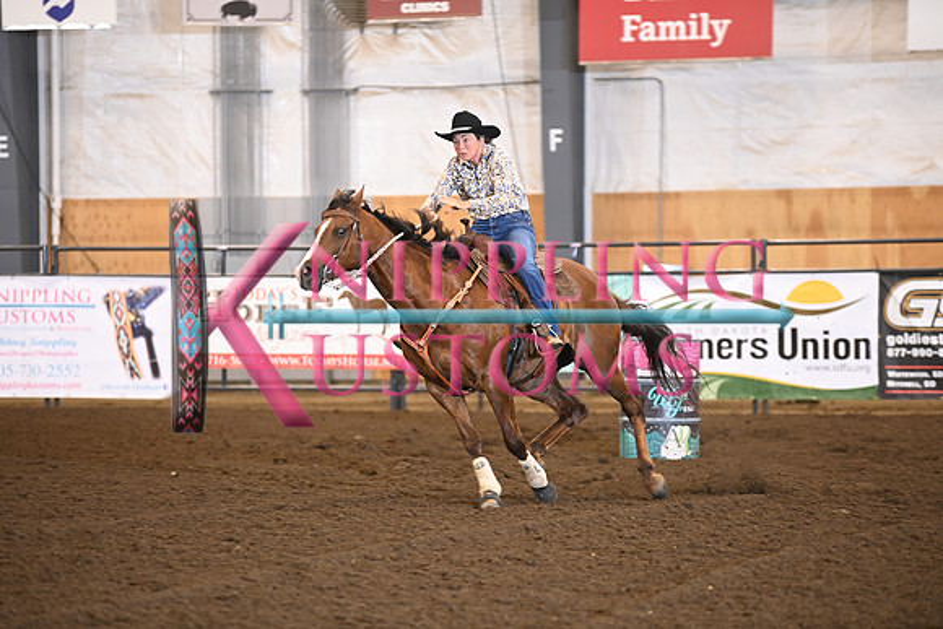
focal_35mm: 160
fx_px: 4192
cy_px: 314
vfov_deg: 8.6
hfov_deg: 12.8
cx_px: 472
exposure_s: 1/250
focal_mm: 160
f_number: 2.8
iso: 1600
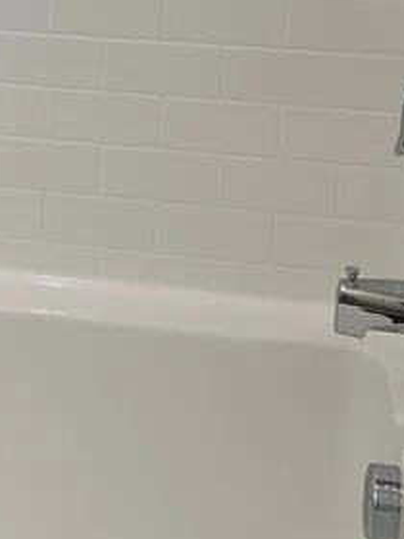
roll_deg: -0.4
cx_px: -169
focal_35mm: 95
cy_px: -33
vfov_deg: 19.9
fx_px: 1478
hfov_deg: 14.7
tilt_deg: -12.8
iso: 64
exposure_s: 1/120
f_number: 1.5
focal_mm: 5.7
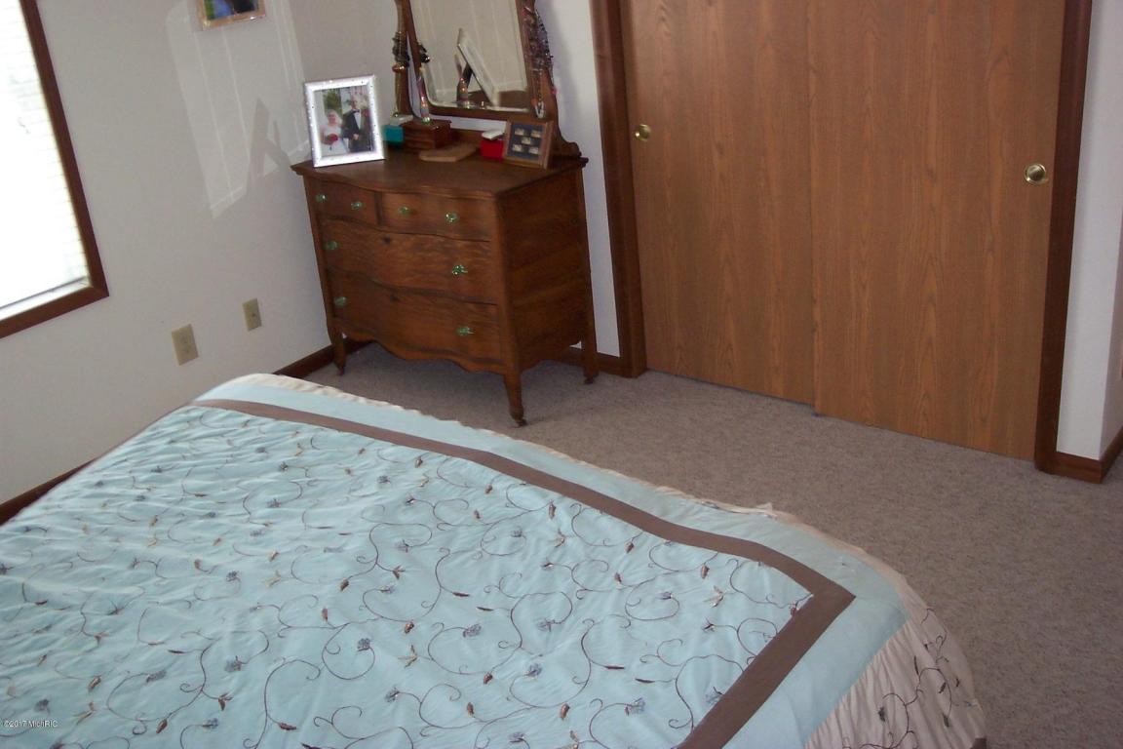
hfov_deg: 50.7
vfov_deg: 35.1
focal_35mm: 38
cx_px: 562
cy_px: 374
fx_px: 1185
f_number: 2.8
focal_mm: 8
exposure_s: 1/20
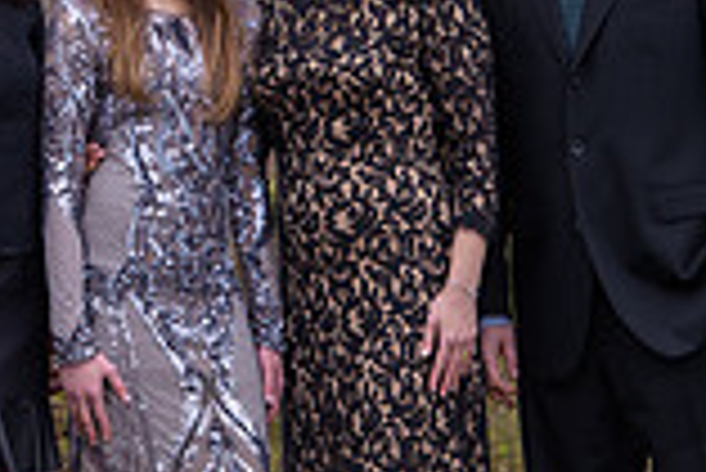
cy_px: 34
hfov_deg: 4.3
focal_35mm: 479
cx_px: 207
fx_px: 9402
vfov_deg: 2.9
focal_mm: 130
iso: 400
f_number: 5
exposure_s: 1/500
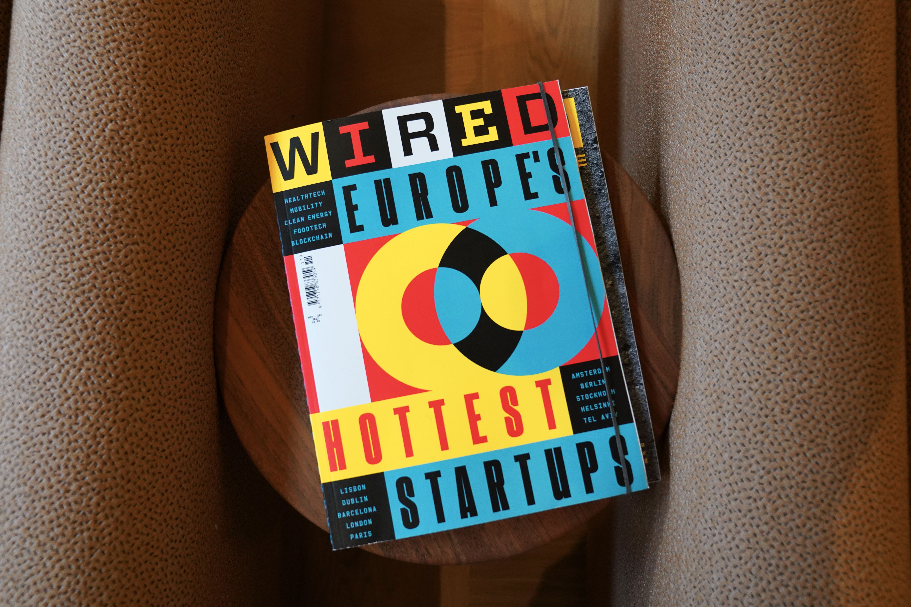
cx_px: 456
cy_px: 304
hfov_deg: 60.3
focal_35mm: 31
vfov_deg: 42.3
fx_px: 784
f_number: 5
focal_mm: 31
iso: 4000
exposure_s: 1/200
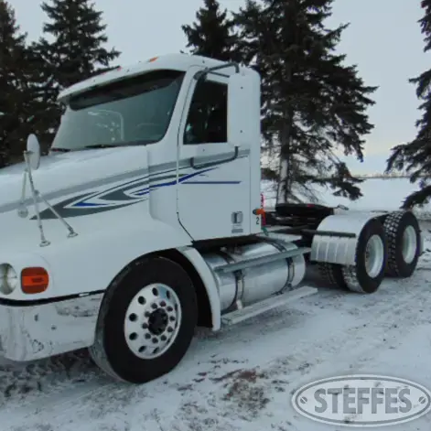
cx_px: 161
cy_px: 218
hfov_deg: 53.4
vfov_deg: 54.0
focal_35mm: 30
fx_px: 423
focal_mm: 4.5
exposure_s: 1/160
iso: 80
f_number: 3
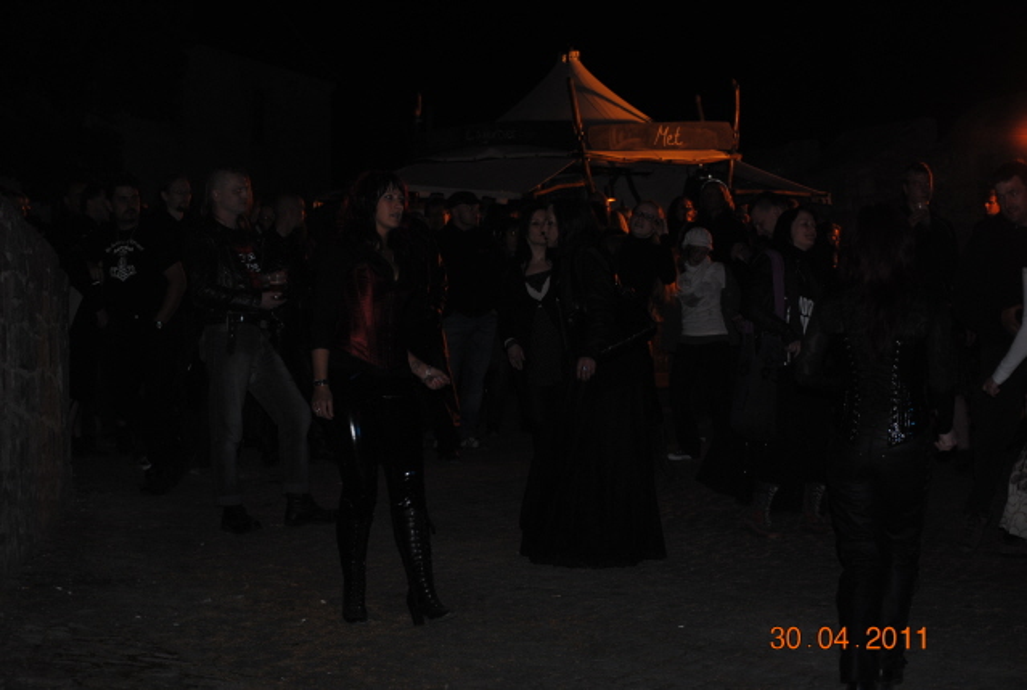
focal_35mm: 82
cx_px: 514
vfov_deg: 16.6
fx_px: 2358
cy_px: 345
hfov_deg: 24.6
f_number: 4
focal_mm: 55
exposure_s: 1/60
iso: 200
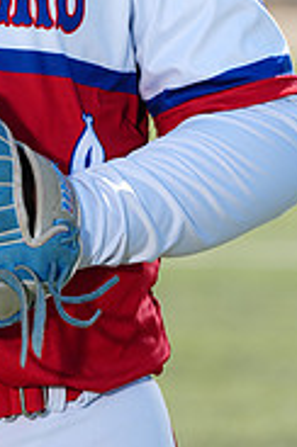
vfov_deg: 3.3
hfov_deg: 2.2
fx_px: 7850
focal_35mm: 632
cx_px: -91
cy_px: -151
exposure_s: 1/250
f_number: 5
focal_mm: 200
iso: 50
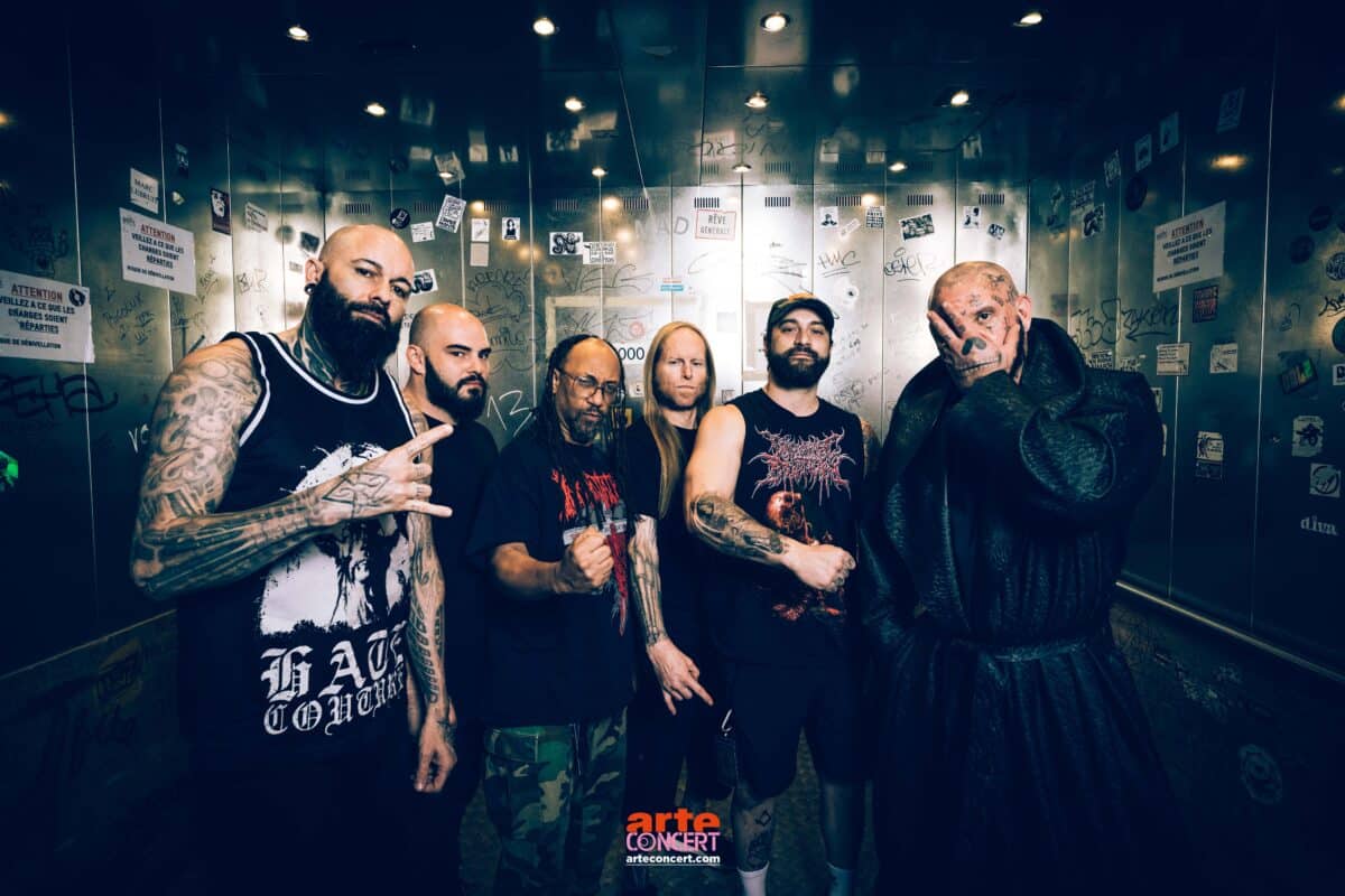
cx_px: 672
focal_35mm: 18
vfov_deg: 67.4
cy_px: 448
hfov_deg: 90.0
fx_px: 672
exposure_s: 1/125
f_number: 5
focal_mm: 18
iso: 400
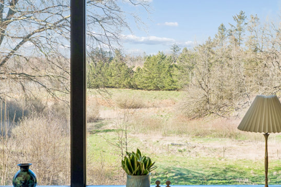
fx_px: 577
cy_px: 72
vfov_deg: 18.4
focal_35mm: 74
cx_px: 143
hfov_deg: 27.4
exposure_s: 1/160
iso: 320
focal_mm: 50
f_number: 7.1
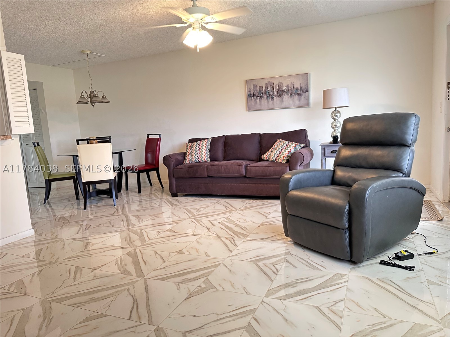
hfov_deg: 71.6
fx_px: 312
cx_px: 225
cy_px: 168
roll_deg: +2.8
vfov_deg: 56.8
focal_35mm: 24
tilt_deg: -7.1
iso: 320
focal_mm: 6.86
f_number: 1.78
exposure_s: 1/60
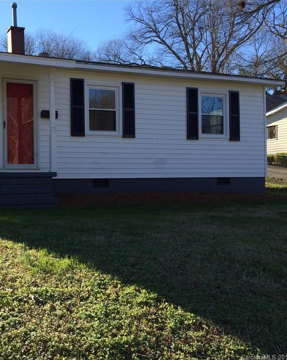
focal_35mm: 38
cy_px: 181
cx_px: 54
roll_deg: +1.4
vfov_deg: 47.9
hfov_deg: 37.6
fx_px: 404
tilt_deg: +1.2
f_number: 2.2
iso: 32
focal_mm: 4.15
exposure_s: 1/1026
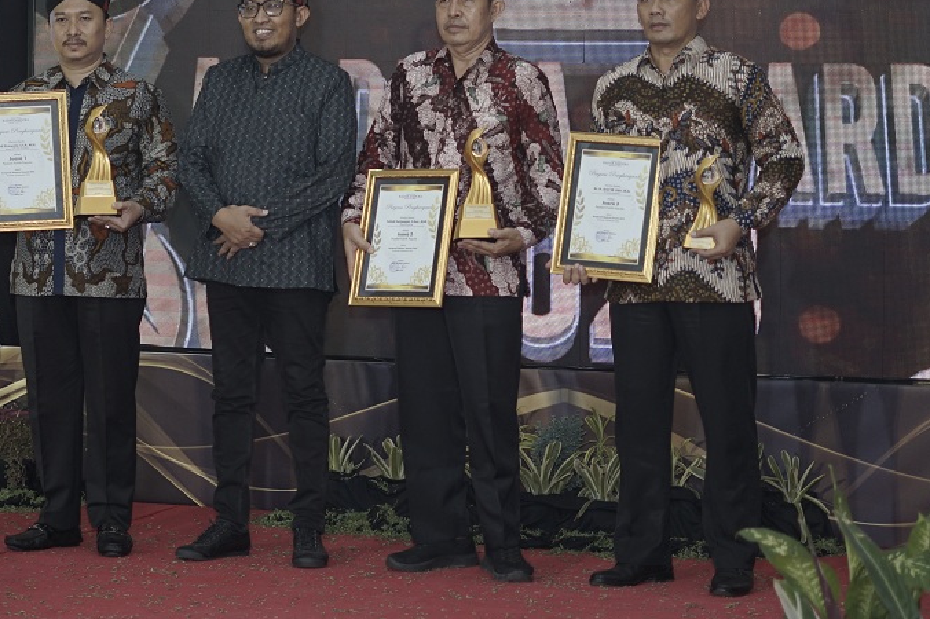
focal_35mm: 111
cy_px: 179
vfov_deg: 12.3
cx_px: 371
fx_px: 2866
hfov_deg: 18.4
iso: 200
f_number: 1.8
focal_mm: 50
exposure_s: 1/100
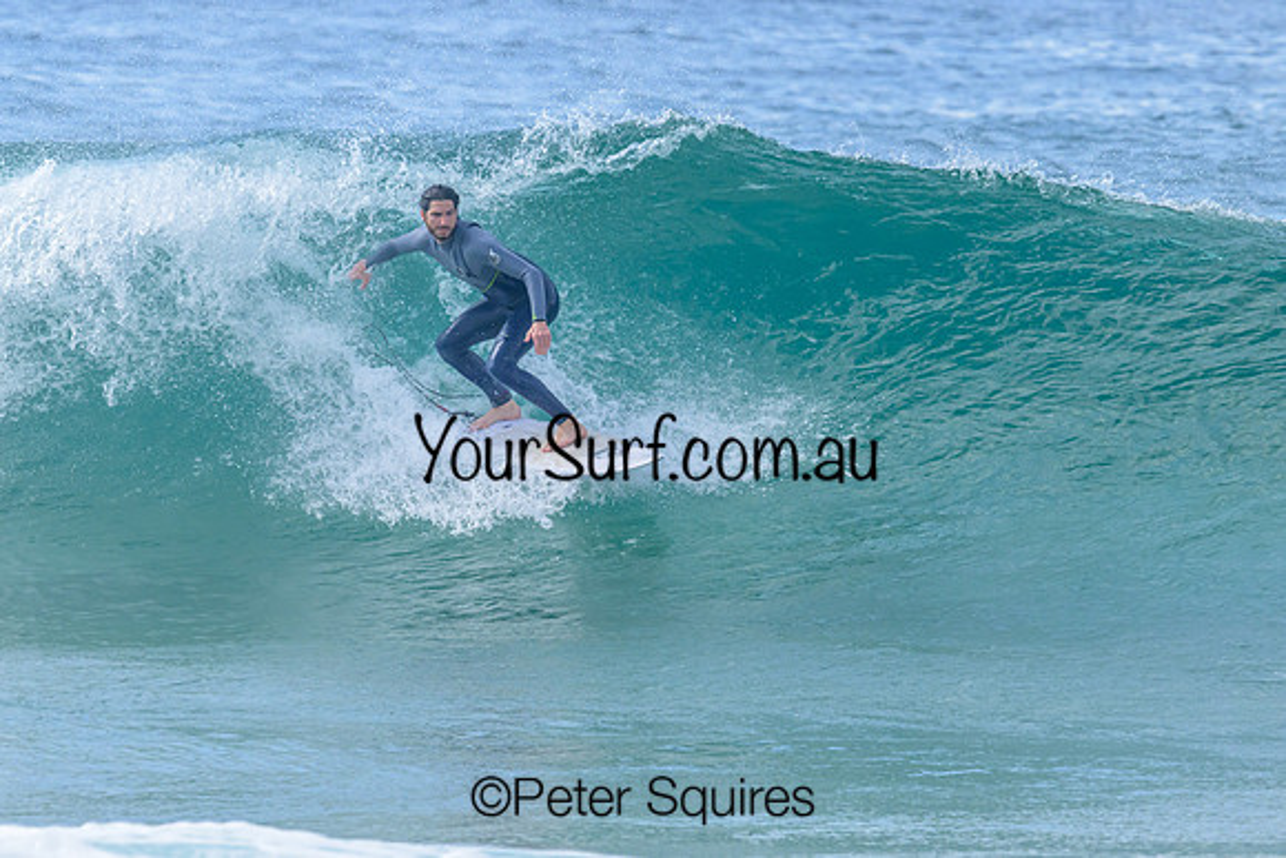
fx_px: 21686
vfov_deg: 2.3
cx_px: 518
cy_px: 396
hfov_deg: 3.4
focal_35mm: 607
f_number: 10
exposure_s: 1/2000
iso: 1250
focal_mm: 480
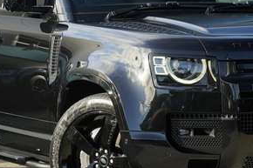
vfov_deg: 6.6
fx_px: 1468
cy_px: 65
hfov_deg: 9.8
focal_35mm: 209
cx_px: 154
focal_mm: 101
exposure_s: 1/800
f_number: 5.6
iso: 1000
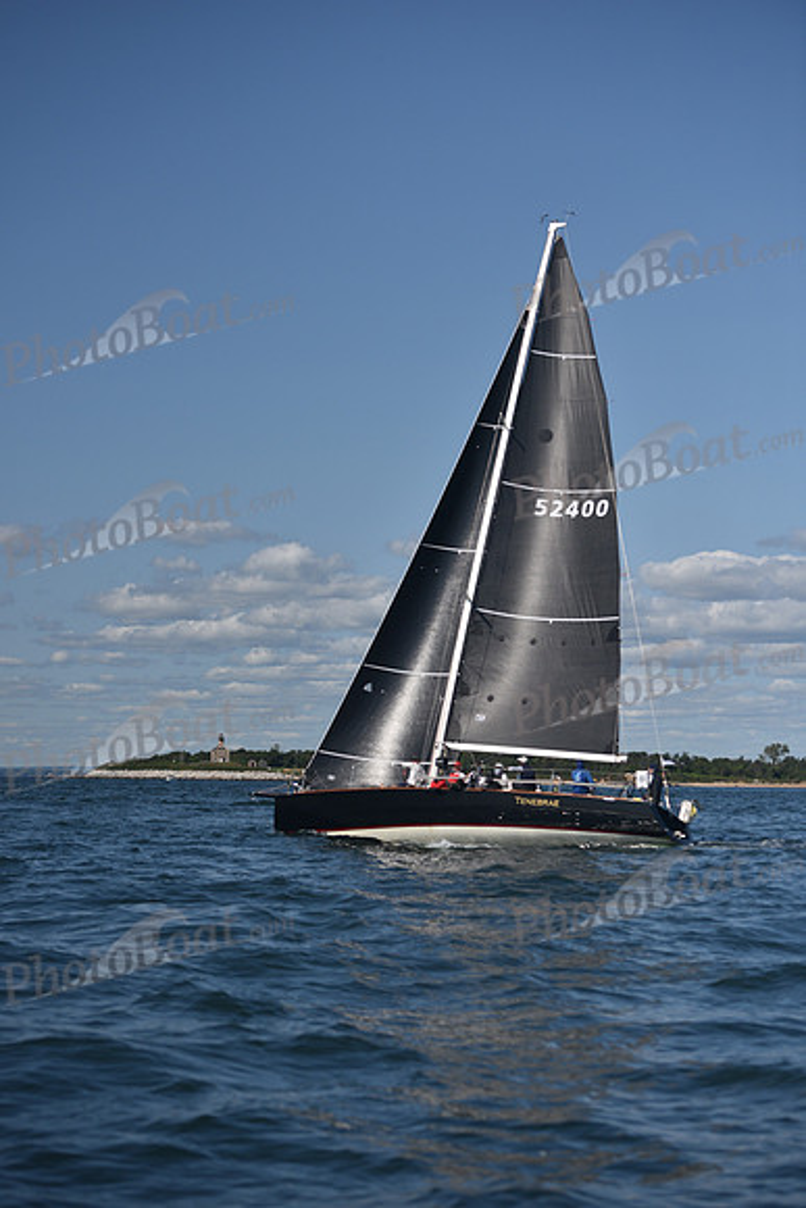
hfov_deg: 19.5
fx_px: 2349
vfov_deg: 28.8
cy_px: 604
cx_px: 403
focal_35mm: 70
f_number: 3.2
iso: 250
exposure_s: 1/4000
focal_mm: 70
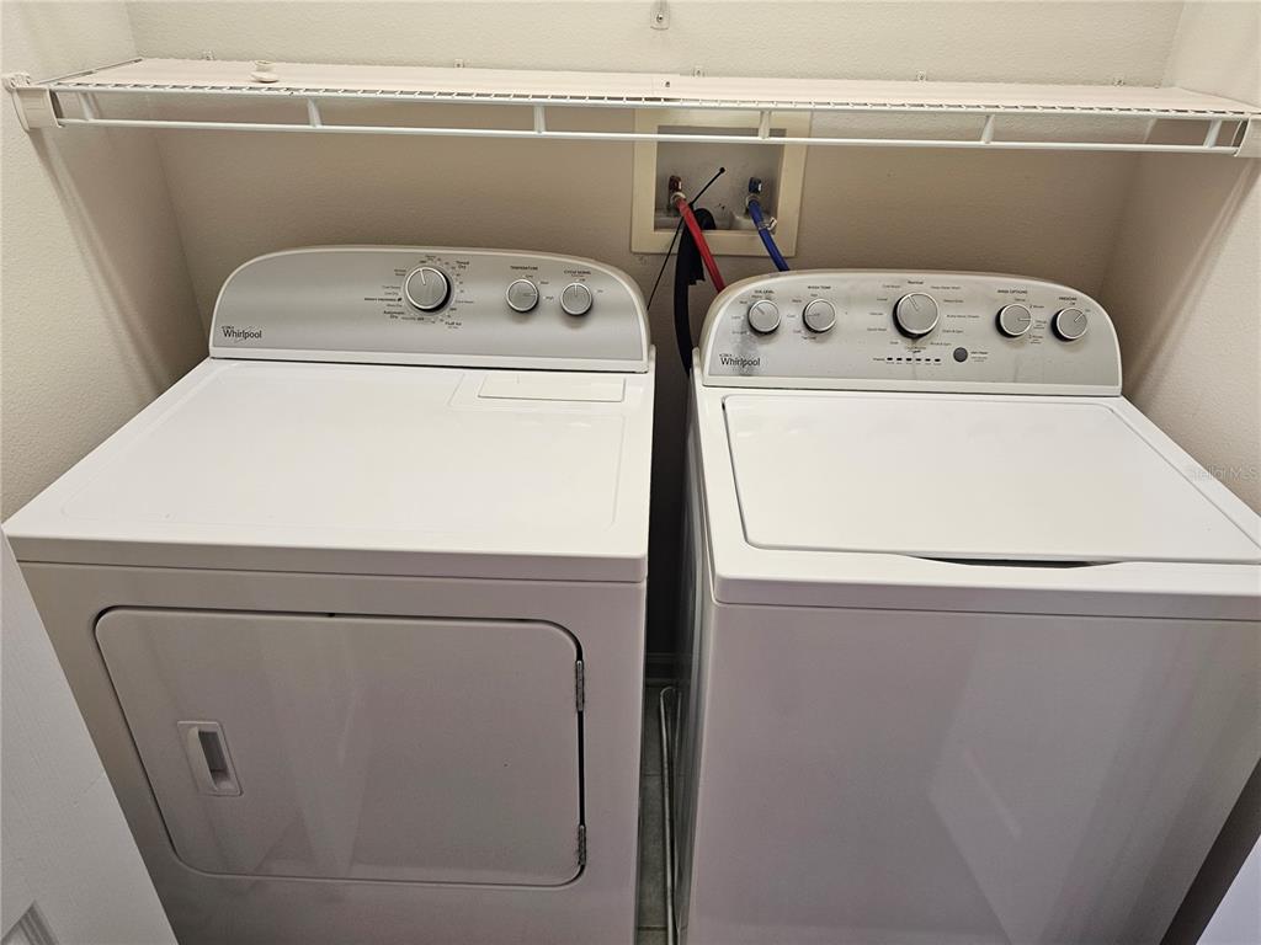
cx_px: 630
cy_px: 472
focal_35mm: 23
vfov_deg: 58.9
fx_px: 838
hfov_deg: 73.9
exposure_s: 1/120
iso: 200
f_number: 1.7
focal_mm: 6.3
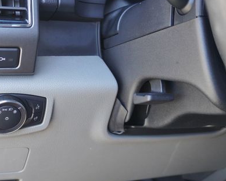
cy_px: 88
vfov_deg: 29.7
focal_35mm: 51
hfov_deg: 35.9
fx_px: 341
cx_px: 59
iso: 400
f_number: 4
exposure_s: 1/60
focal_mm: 22
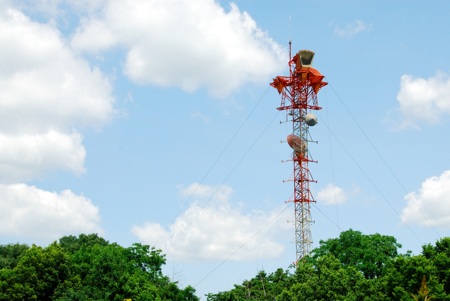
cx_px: 230
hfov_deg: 27.0
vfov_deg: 18.2
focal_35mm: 75
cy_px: 152
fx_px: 938
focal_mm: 48
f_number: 7.1
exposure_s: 1/350
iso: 100
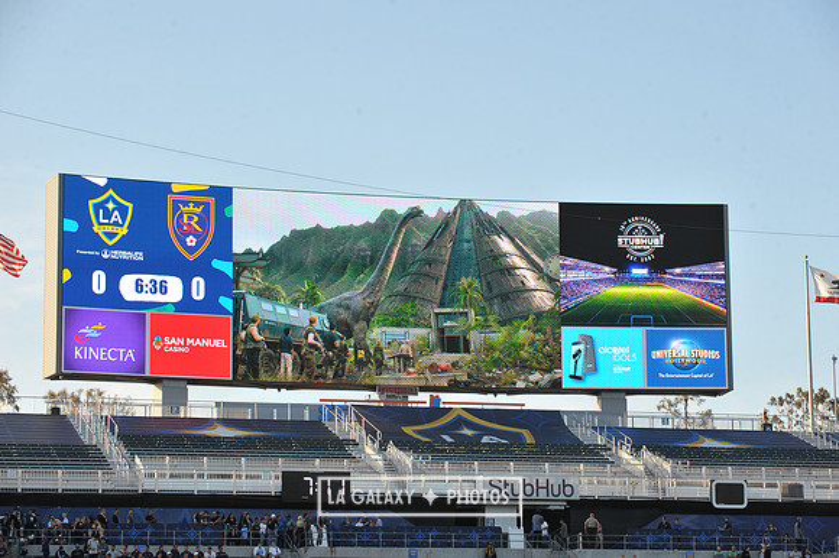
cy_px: 279
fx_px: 2562
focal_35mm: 110
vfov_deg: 12.4
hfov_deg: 18.6
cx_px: 420
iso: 400
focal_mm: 110
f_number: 9
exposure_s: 1/320
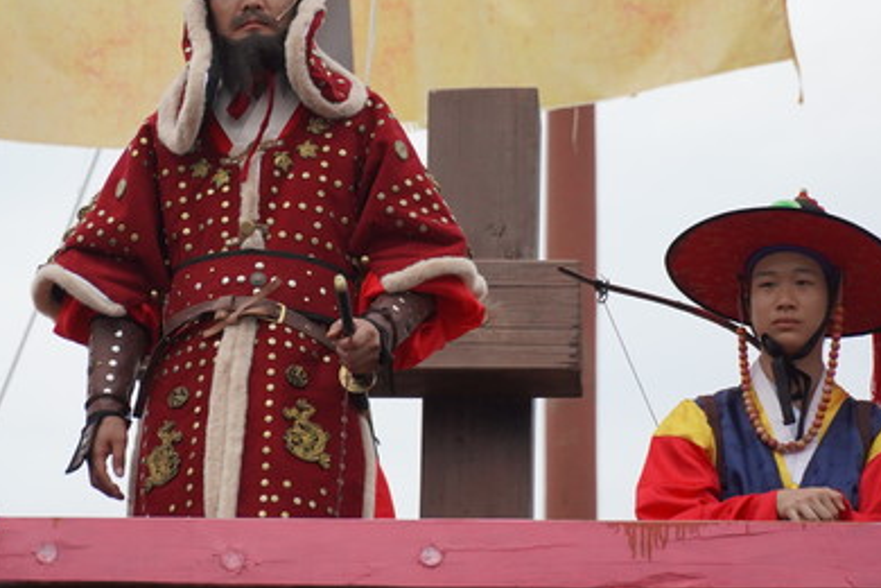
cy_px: 138
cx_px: 289
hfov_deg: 6.6
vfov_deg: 4.4
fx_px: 7610
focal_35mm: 311
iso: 1600
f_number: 5.6
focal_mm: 135
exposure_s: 1/250
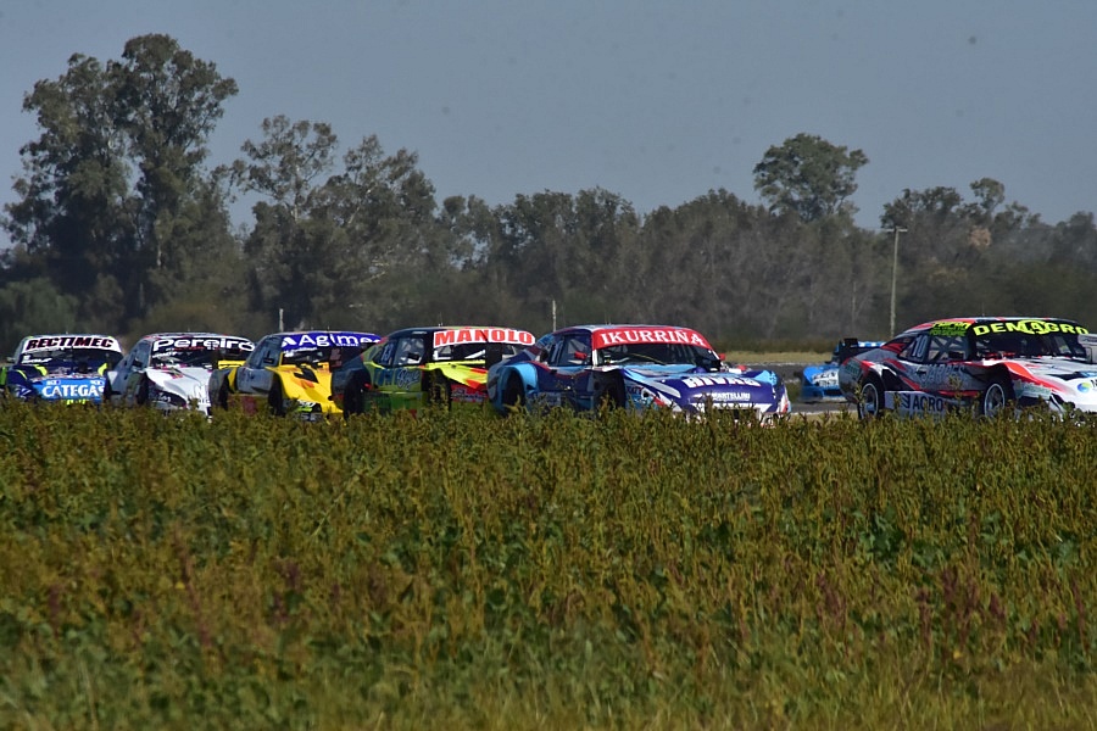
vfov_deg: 3.1
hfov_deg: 4.6
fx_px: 13711
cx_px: 548
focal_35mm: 450
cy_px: 366
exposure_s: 1/1600
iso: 1000
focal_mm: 300
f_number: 13
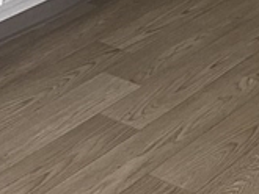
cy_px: -275
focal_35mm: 161
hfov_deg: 12.1
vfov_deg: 8.4
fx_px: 1205
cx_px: 267
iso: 125
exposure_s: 1/68
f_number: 1.8
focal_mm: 4.25
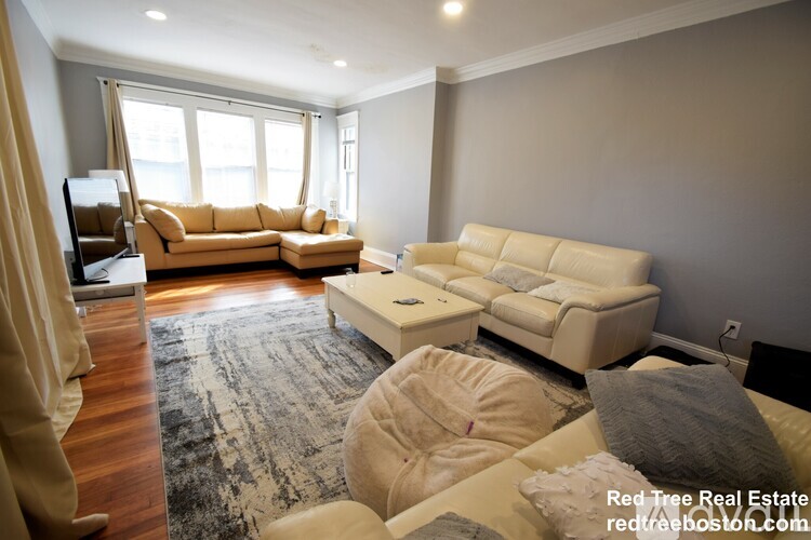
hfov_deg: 100.4
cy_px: 270
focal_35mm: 15
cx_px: 406
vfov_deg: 77.3
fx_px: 338
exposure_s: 1/80
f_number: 4.5
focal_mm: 10
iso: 400
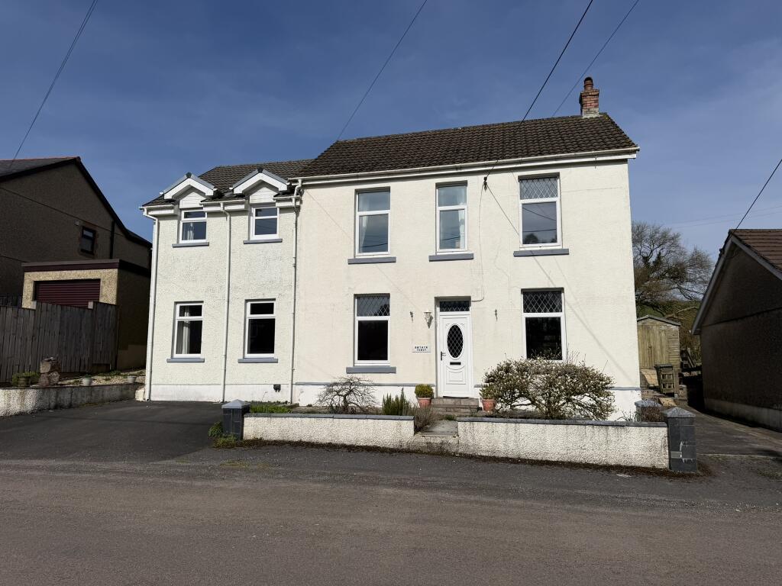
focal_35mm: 24
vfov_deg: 56.8
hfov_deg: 71.6
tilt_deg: +7.8
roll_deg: +0.3
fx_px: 542
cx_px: 391
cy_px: 293
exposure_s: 1/17544
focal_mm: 6.76
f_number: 1.78
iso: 80
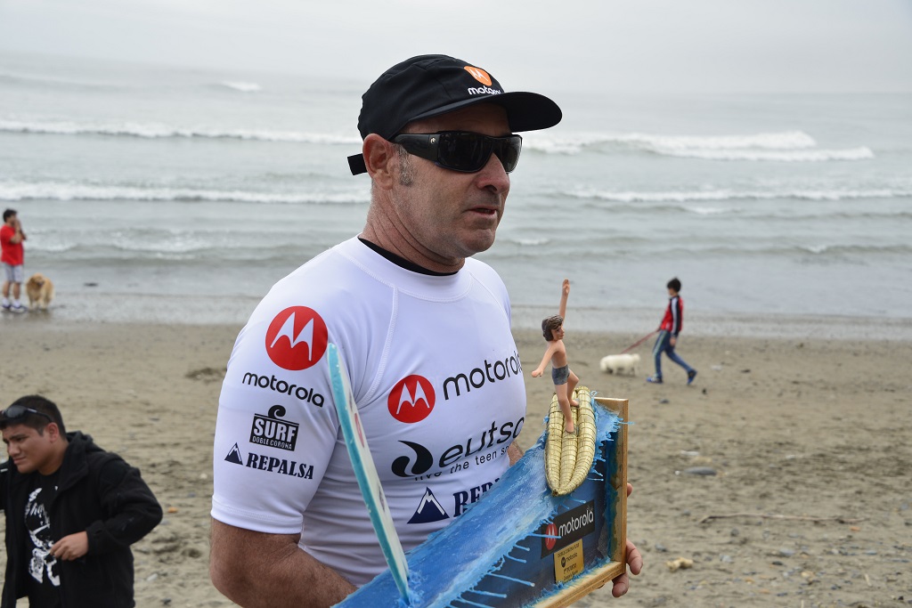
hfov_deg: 41.1
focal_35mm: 48
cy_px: 304
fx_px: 1216
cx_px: 456
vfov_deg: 28.1
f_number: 7.1
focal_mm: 48
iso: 250
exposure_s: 1/125
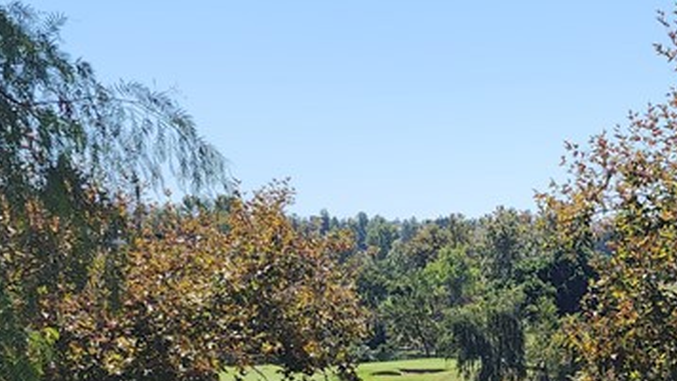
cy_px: 347
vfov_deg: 16.5
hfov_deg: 27.4
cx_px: 698
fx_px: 1292
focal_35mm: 72
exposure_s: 1/1022
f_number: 1.8
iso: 12
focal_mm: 6.4
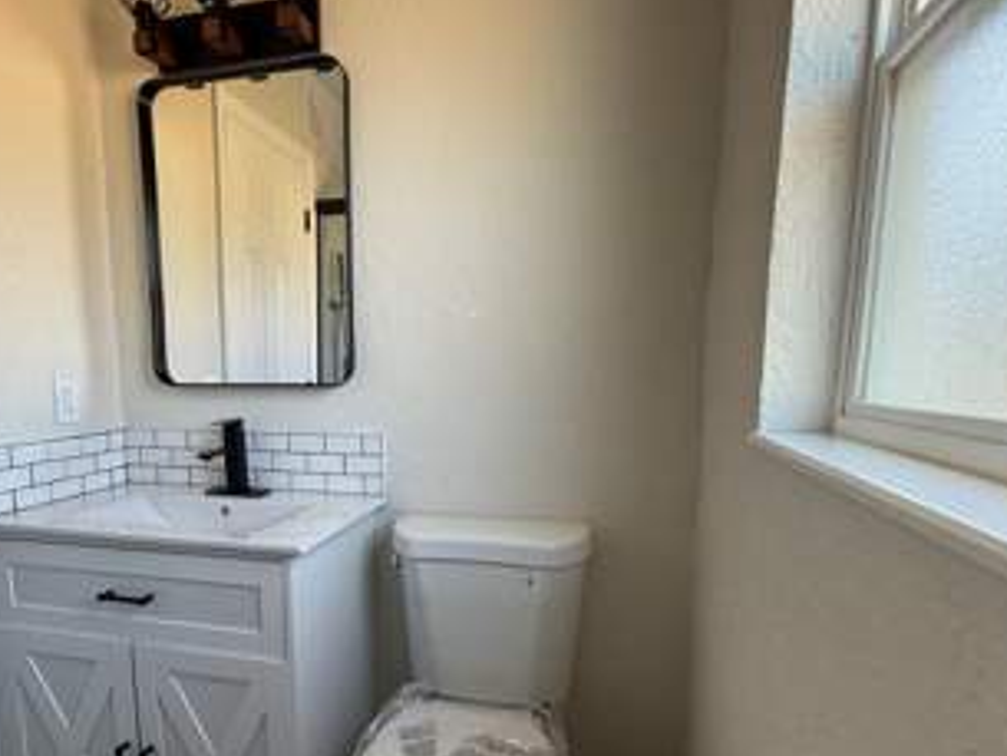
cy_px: 462
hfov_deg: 75.8
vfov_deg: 60.5
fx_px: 640
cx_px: 423
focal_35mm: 22
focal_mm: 2.22
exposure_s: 1/99
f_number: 2.2
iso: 200
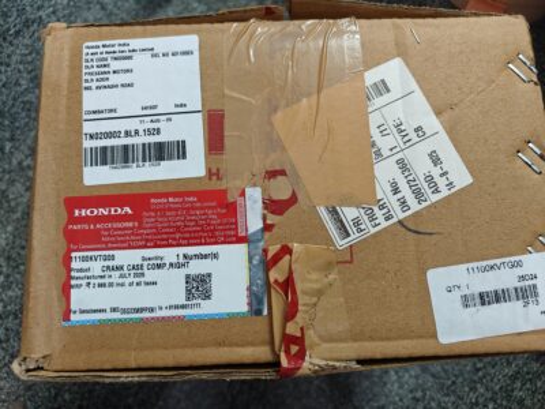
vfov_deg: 56.8
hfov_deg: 71.6
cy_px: 204
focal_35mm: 24
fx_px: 378
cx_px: 272
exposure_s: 1/33
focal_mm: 5.59
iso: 320
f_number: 1.8
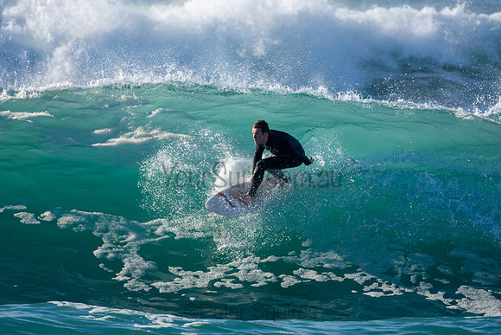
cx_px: 250
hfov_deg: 2.7
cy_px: 168
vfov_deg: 1.8
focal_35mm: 750
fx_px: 10439
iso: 320
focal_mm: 500
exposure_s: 1/1250
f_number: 5.6
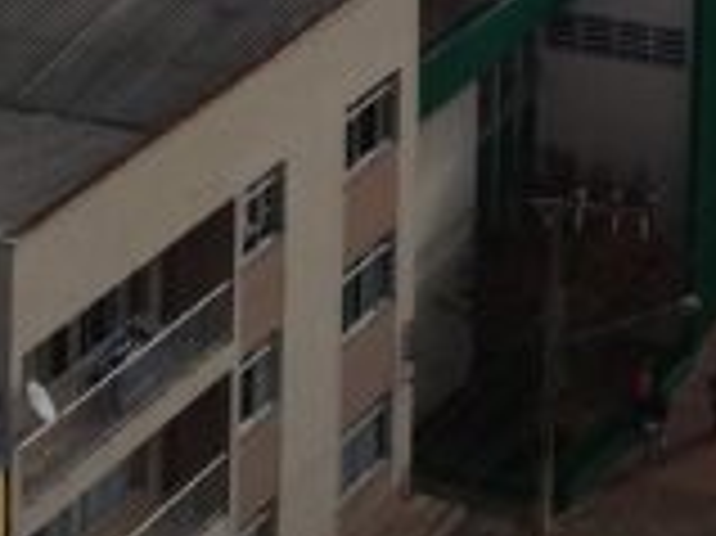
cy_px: -1232
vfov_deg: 7.2
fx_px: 3617
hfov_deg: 11.0
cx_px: 946
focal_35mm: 175
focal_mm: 3.93
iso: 50
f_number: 1.7
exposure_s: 1/2969
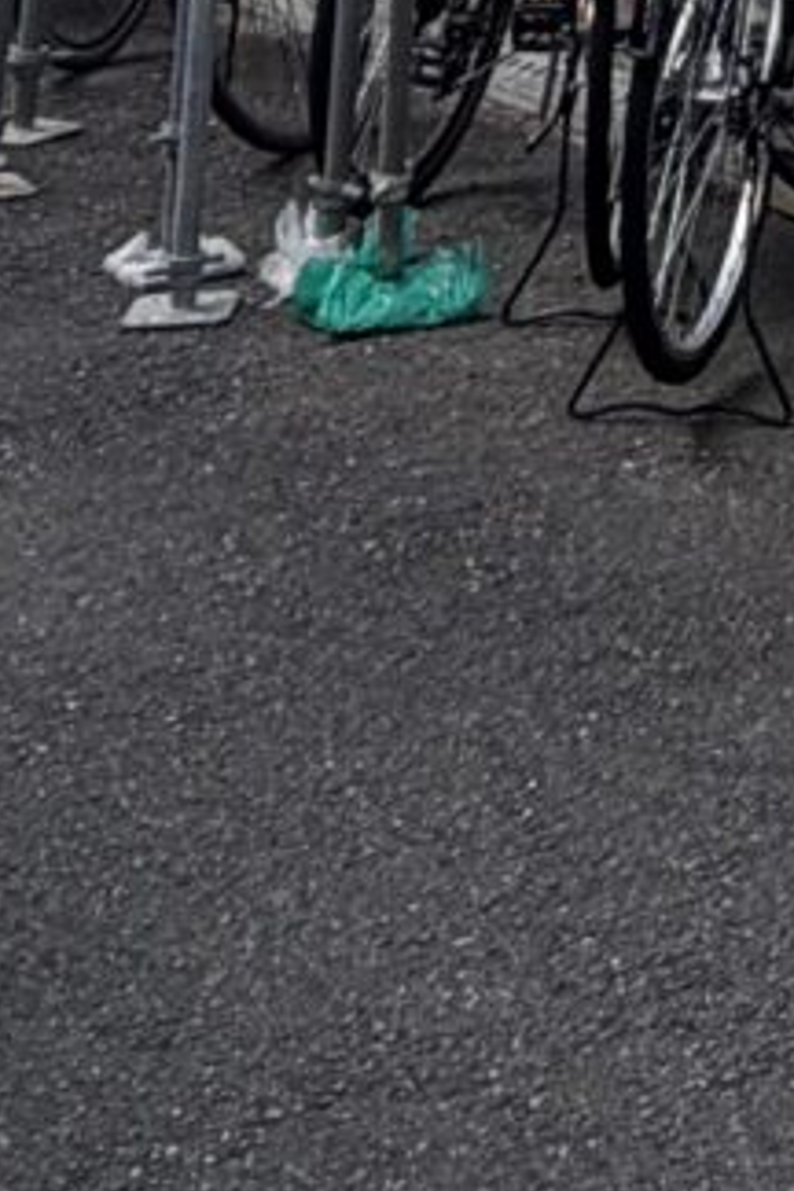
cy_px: -1614
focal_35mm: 115
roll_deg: +0.5
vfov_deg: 13.4
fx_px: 3804
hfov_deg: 10.9
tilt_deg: +12.1
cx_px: 1544
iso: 40
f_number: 2.2
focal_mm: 2.22
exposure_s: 1/734
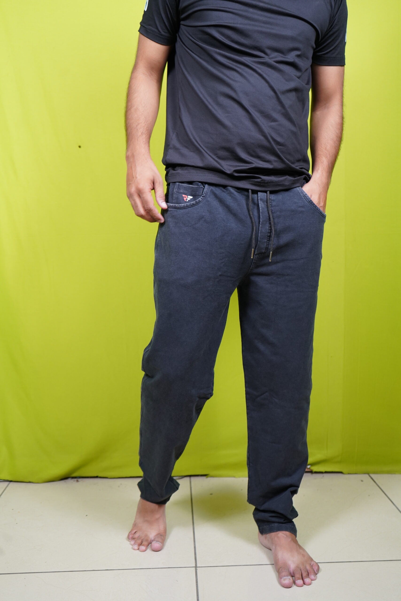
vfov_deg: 55.8
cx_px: 200
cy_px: 300
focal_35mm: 34
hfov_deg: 38.9
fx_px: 568
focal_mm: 34
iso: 1250
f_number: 4
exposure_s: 1/160
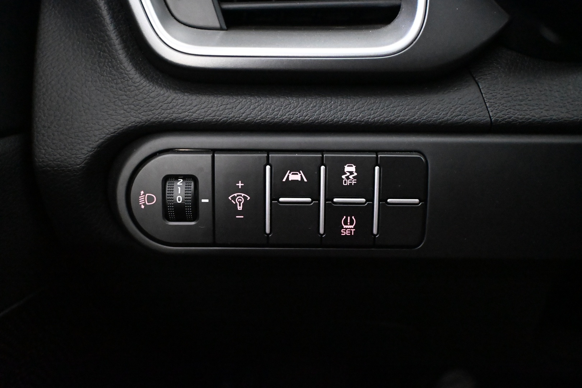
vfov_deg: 41.7
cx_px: 291
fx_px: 509
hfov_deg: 59.5
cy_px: 194
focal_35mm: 32
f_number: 4
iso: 12800
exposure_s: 1/40
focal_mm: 21
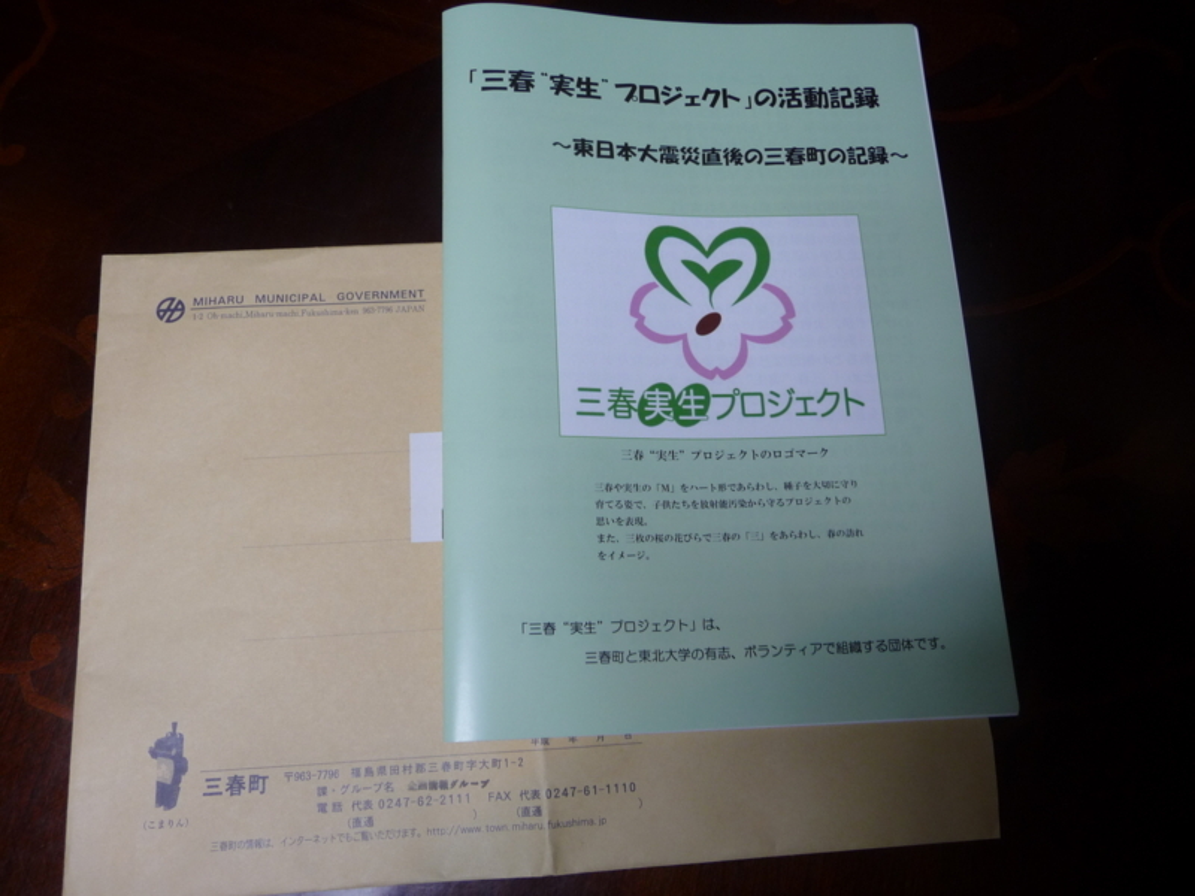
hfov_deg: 63.4
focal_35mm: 28
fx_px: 967
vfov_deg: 49.7
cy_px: 448
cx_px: 598
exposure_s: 1/30
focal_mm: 4.7
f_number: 3.3
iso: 125
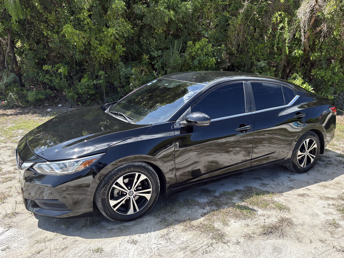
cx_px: 190
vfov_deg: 48.1
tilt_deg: -16.9
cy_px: 144
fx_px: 288
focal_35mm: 29
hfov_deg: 61.5
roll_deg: -1.6
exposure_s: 1/1484
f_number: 1.6
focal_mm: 5.96
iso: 50
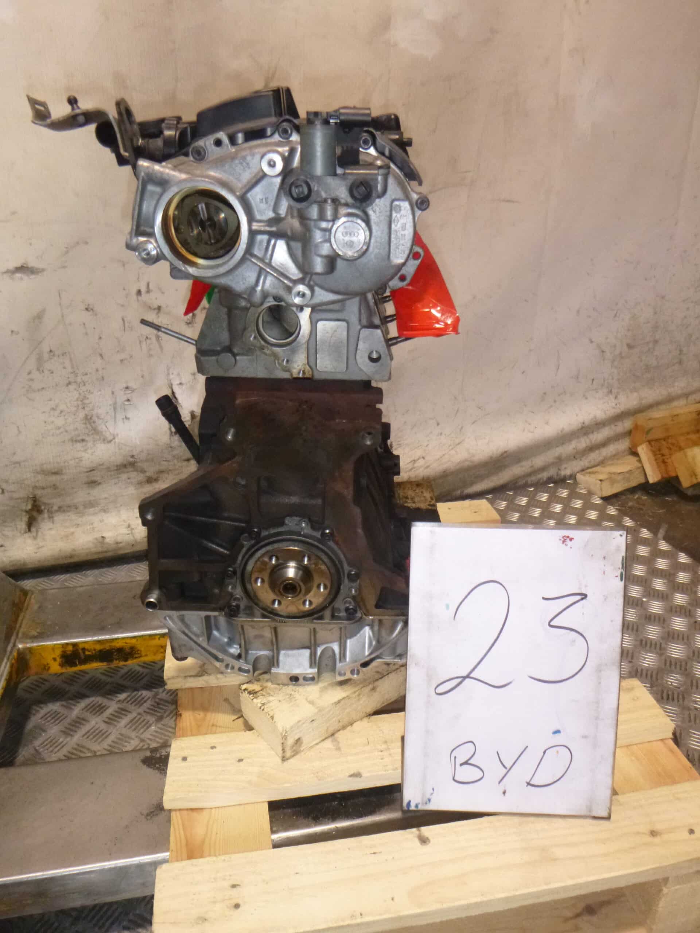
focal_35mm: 25
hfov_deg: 54.9
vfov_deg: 69.4
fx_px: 674
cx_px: 350
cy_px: 466
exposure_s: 1/60
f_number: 3.9
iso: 400
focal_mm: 4.5
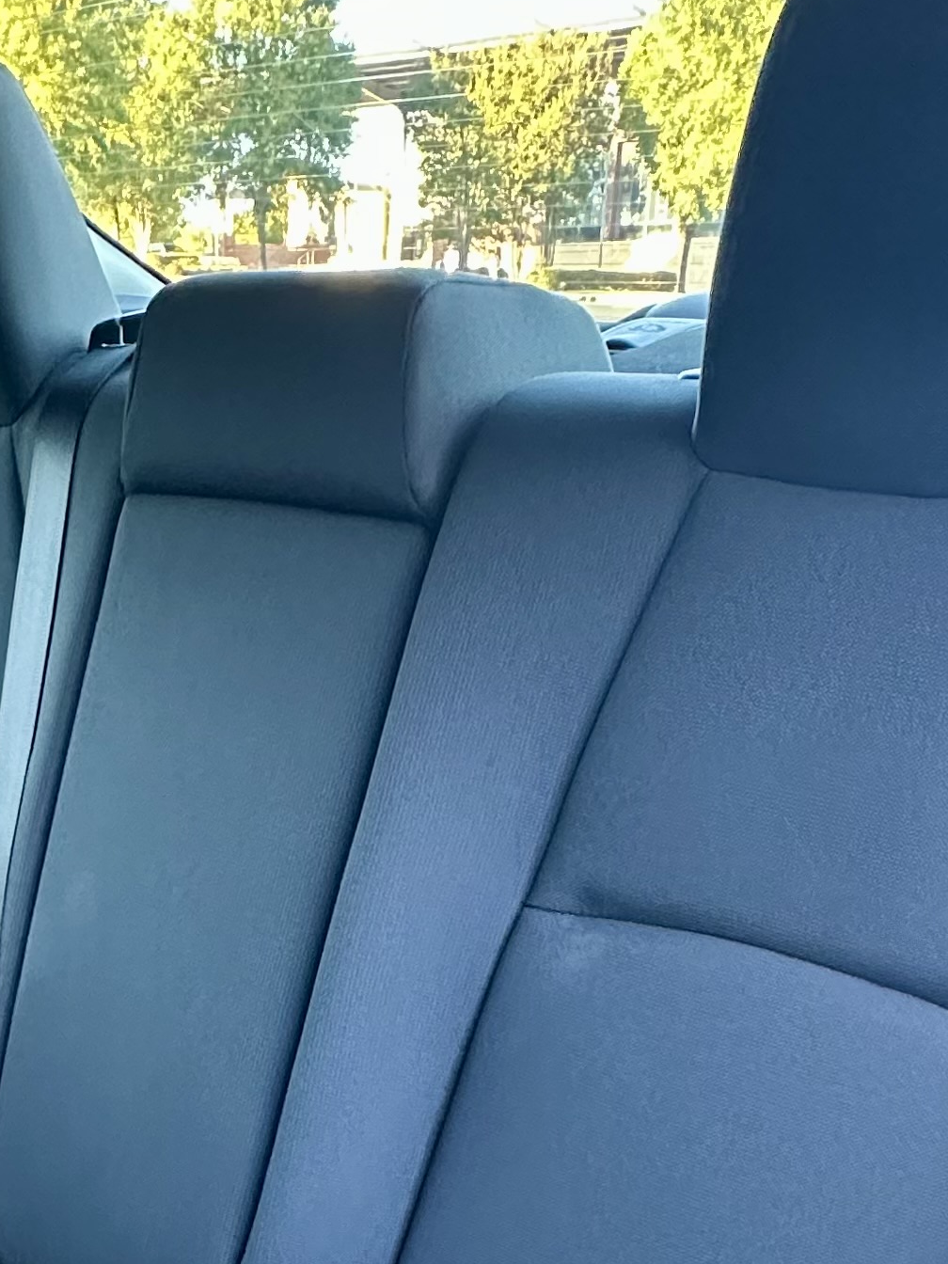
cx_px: 301
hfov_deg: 34.0
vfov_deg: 39.0
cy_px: 1295
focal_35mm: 42
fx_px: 1534
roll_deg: -0.9
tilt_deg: -32.8
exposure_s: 1/60
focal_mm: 2.22
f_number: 2.2
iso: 640
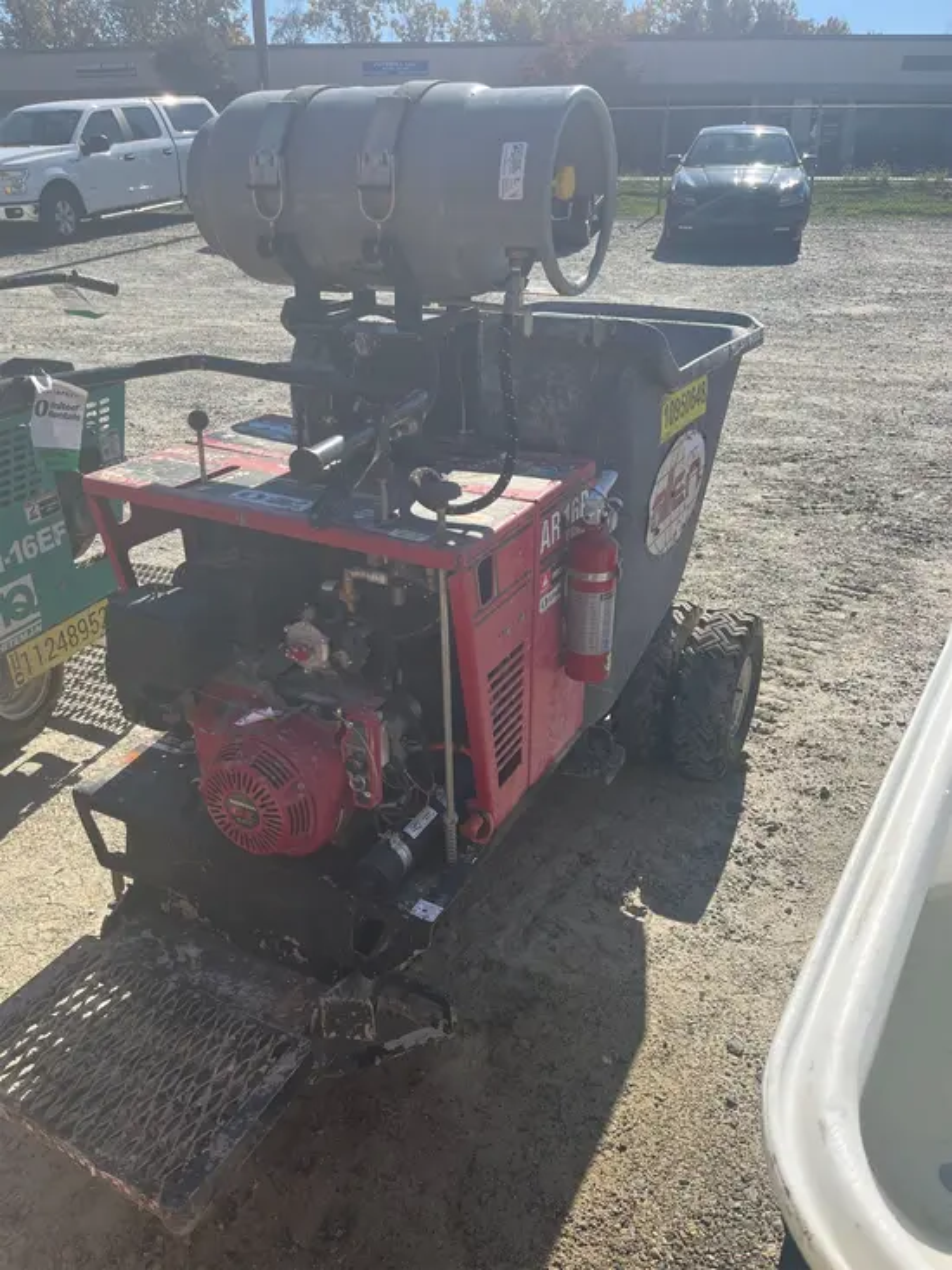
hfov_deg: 53.1
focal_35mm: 26
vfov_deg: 67.3
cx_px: 476
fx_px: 953
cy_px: 635
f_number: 1.6
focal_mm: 5.1
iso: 50
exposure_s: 1/2410
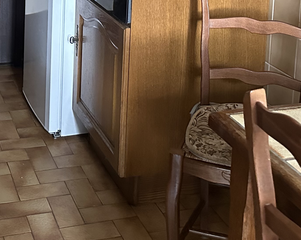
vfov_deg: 20.3
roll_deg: -4.6
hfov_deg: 27.2
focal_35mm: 69
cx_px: 77
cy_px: -72
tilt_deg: -8.1
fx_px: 615
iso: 800
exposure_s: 1/60
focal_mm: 6.86
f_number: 1.78
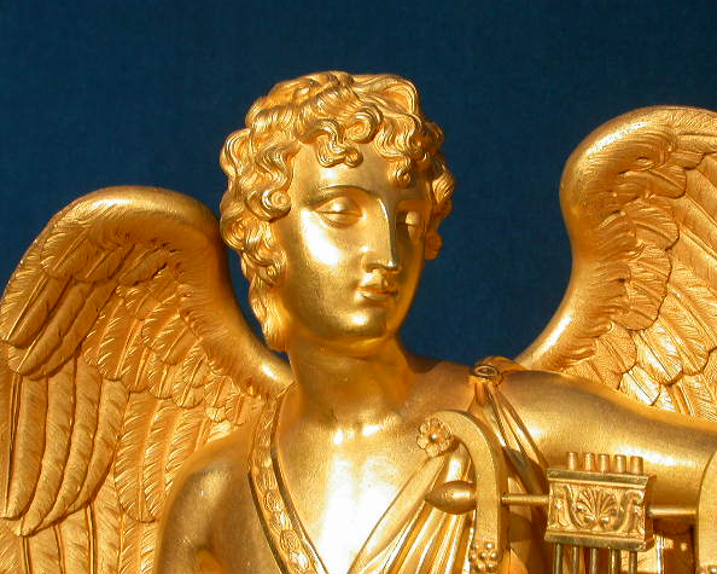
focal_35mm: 82
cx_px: 367
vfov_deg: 18.7
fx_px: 1740
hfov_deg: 23.3
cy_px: 288
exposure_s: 1/385
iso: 100
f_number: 9.9
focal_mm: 16.2
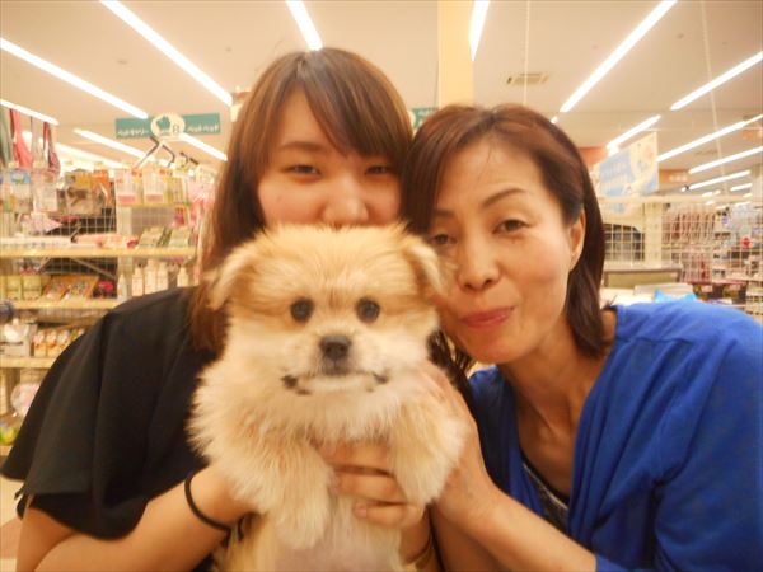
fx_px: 551
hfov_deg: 69.4
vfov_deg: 54.9
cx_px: 382
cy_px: 286
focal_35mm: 25
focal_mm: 4.5
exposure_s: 1/25
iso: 400
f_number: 3.7
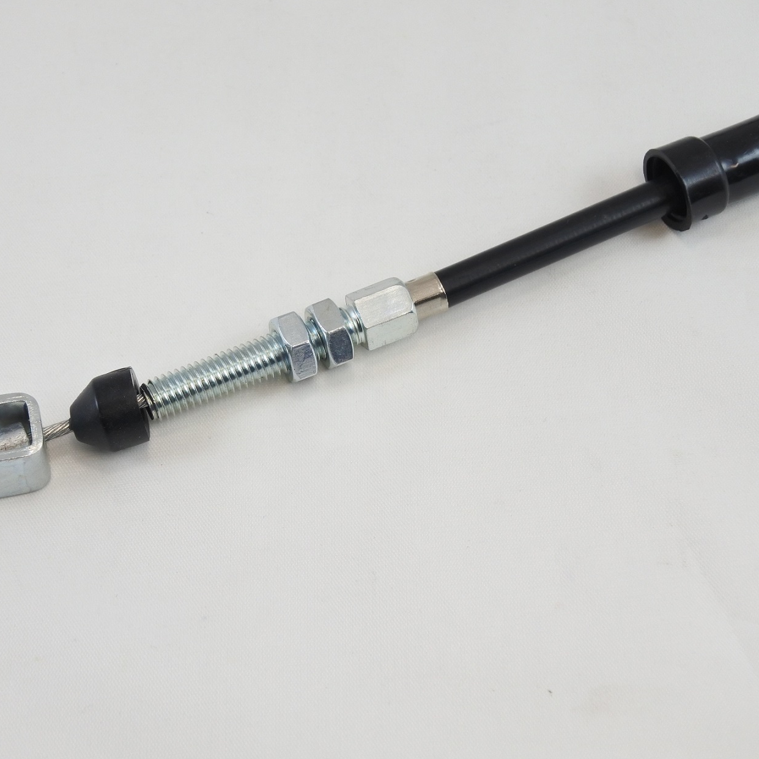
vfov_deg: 19.9
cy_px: 379
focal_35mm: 87
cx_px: 299
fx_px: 2158
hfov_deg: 19.9
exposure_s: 1/125
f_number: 5.3
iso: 560
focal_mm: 25.2
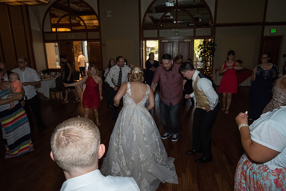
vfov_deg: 53.2
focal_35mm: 24
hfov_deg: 73.7
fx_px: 191
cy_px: 96
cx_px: 143
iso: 10000
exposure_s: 1/250
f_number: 5.6
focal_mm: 24
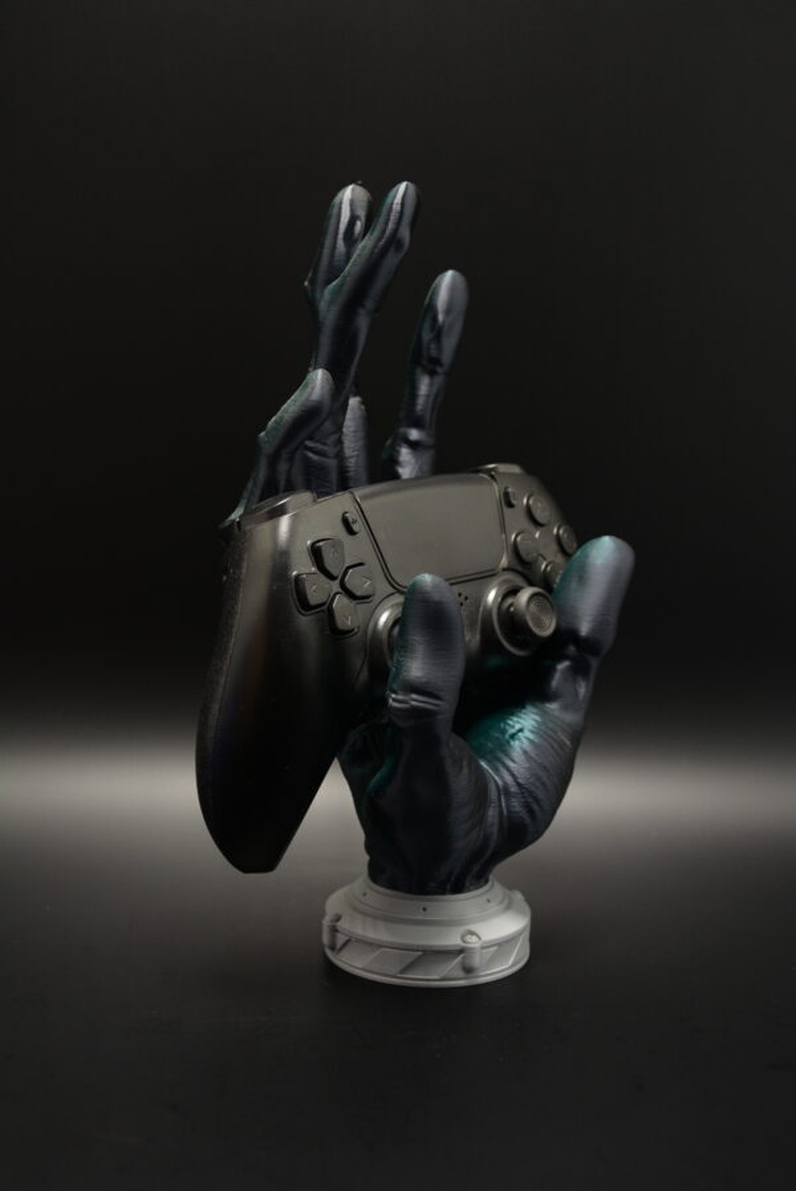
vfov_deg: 38.9
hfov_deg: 26.5
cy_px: 596
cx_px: 398
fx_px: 1689
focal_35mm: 51
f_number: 4.2
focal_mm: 34
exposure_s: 1/40
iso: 800
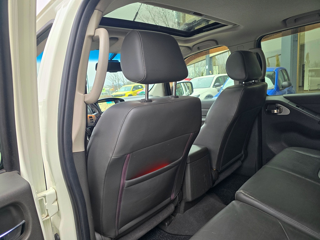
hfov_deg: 73.9
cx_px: 160
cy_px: 120
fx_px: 213
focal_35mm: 23
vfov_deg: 58.9
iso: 250
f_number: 1.7
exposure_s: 1/180
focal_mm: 6.3
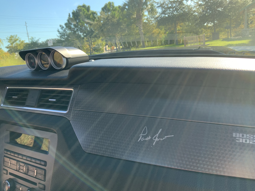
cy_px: 96
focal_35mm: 29
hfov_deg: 61.7
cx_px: 128
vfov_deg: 48.2
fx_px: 214
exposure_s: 1/178
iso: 16
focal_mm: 3
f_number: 1.8
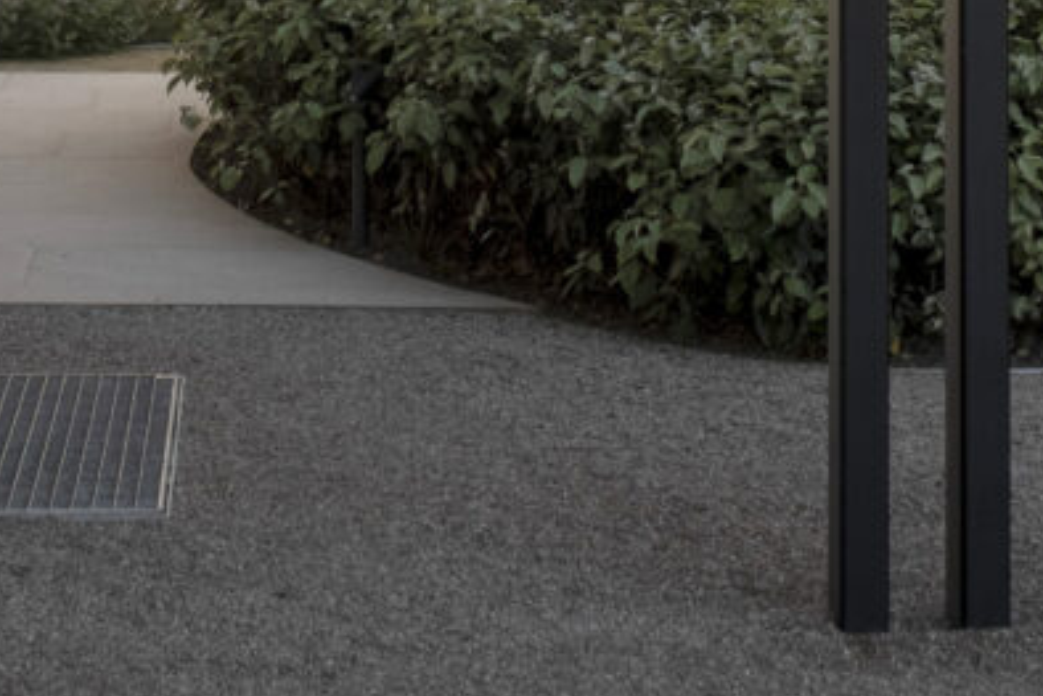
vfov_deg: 9.2
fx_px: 4173
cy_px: -394
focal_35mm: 144
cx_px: 368
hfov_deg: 14.2
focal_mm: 23.4
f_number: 8
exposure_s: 1/50
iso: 160
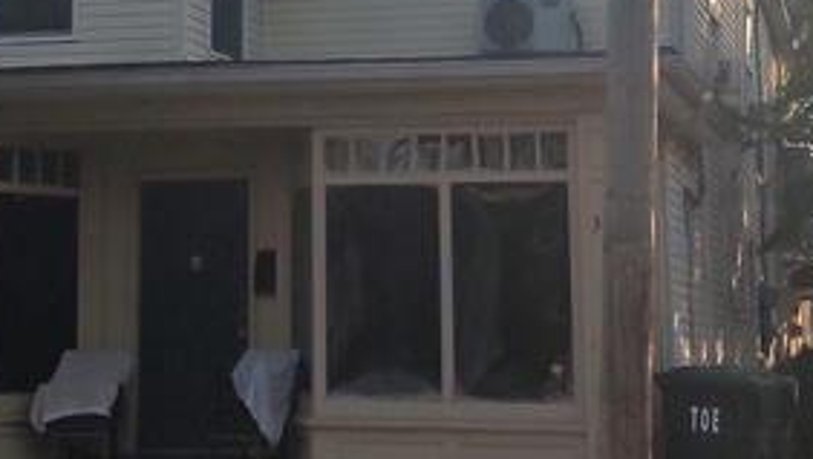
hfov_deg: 22.4
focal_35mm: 95
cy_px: 49
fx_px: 2049
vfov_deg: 12.7
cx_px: 418
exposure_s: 1/731
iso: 100
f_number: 1.9
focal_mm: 5.88
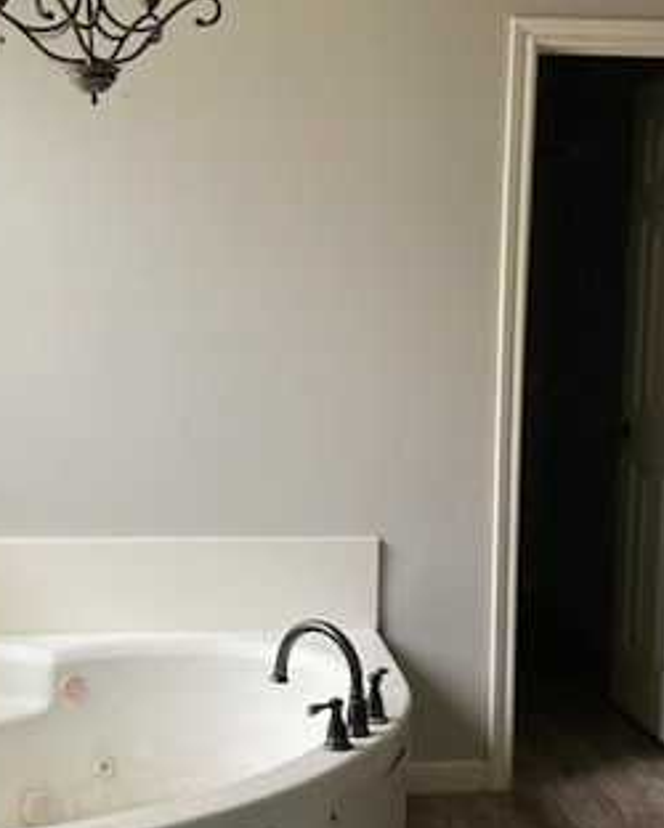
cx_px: 303
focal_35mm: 58
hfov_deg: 26.2
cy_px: 417
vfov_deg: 32.5
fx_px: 1423
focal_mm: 3
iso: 125
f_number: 1.8
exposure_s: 1/60
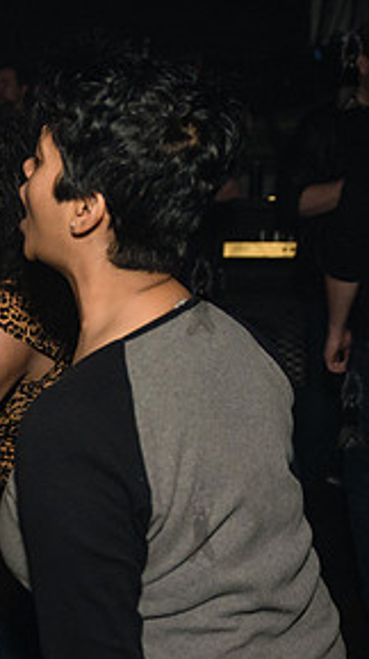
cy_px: 382
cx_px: -62
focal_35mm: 68
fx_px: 1186
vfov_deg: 31.0
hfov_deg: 17.0
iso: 2000
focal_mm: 24
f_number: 3.2
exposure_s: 1/320
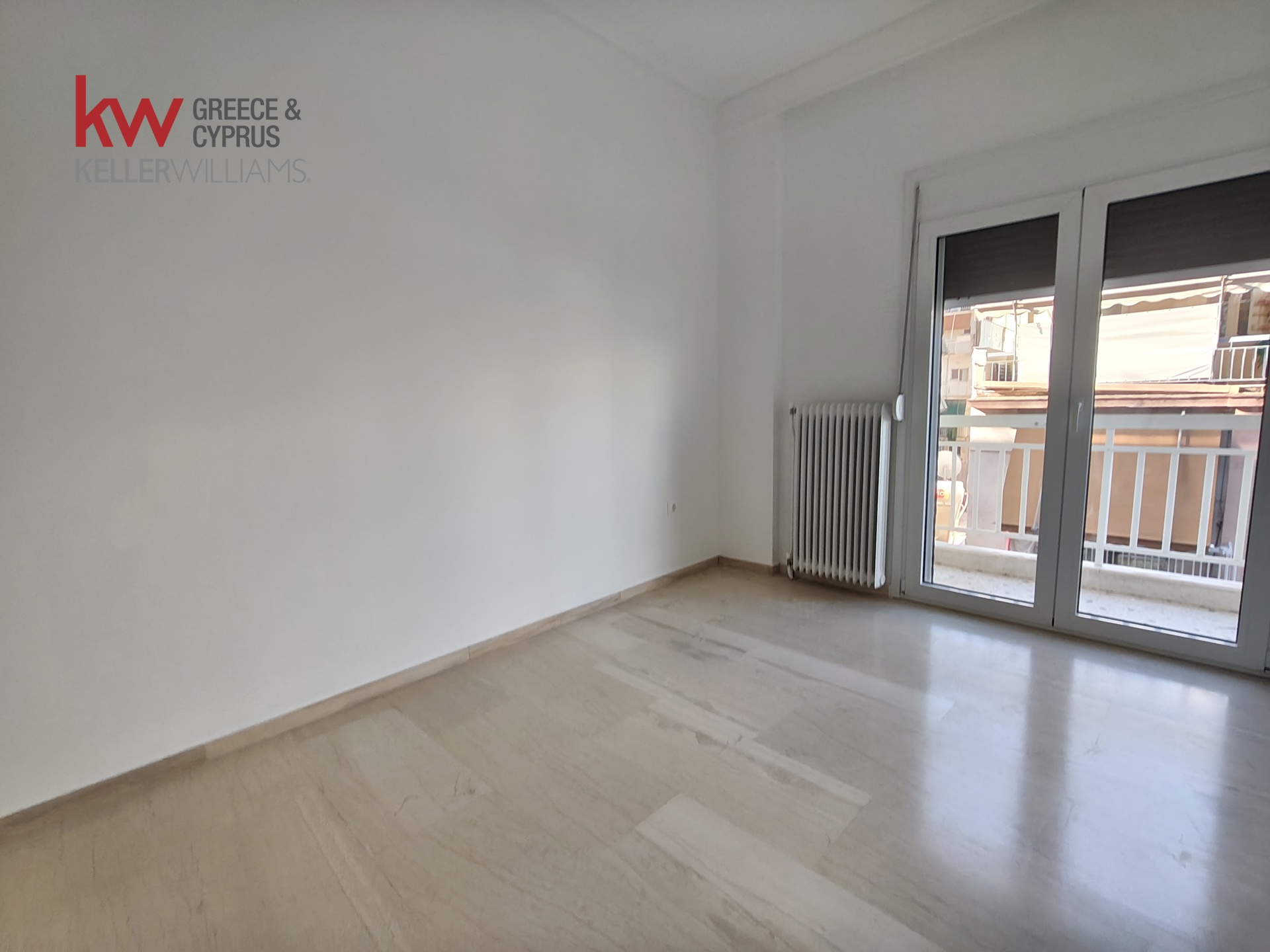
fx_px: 550
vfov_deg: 81.7
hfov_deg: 98.2
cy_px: 476
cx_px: 635
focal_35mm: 15
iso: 160
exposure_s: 1/100
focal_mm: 1.67
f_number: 2.2
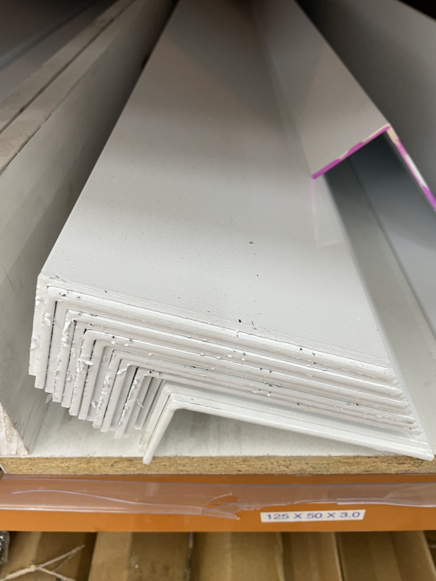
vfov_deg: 67.3
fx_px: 437
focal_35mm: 26
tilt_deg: -39.9
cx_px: 218
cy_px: 290
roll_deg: +2.6
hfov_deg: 53.1
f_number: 1.6
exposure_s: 1/50
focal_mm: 4.2
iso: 64
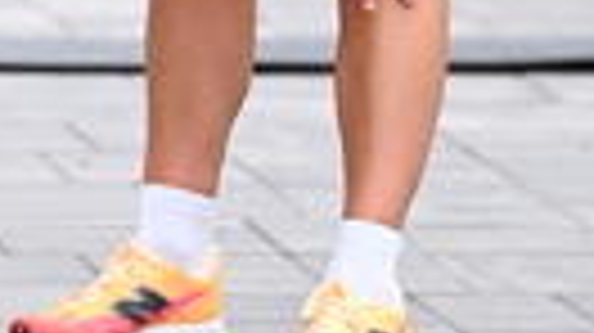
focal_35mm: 459
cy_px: -410
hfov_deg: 4.7
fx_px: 7224
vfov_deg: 2.6
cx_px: -16
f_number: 2.8
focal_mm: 105
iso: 640
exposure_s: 1/1600
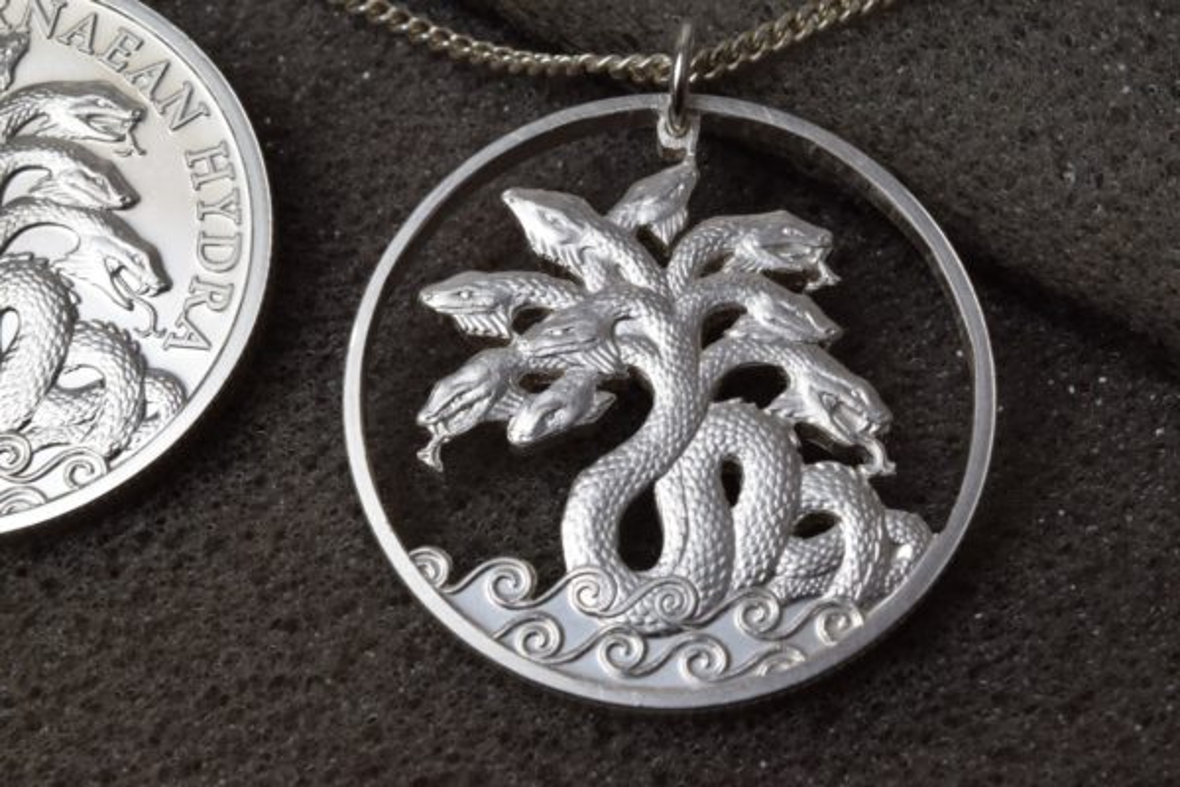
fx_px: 2704
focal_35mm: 82
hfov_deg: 24.6
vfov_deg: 16.6
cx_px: 590
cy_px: 394
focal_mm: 55
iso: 640
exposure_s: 1/15
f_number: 22
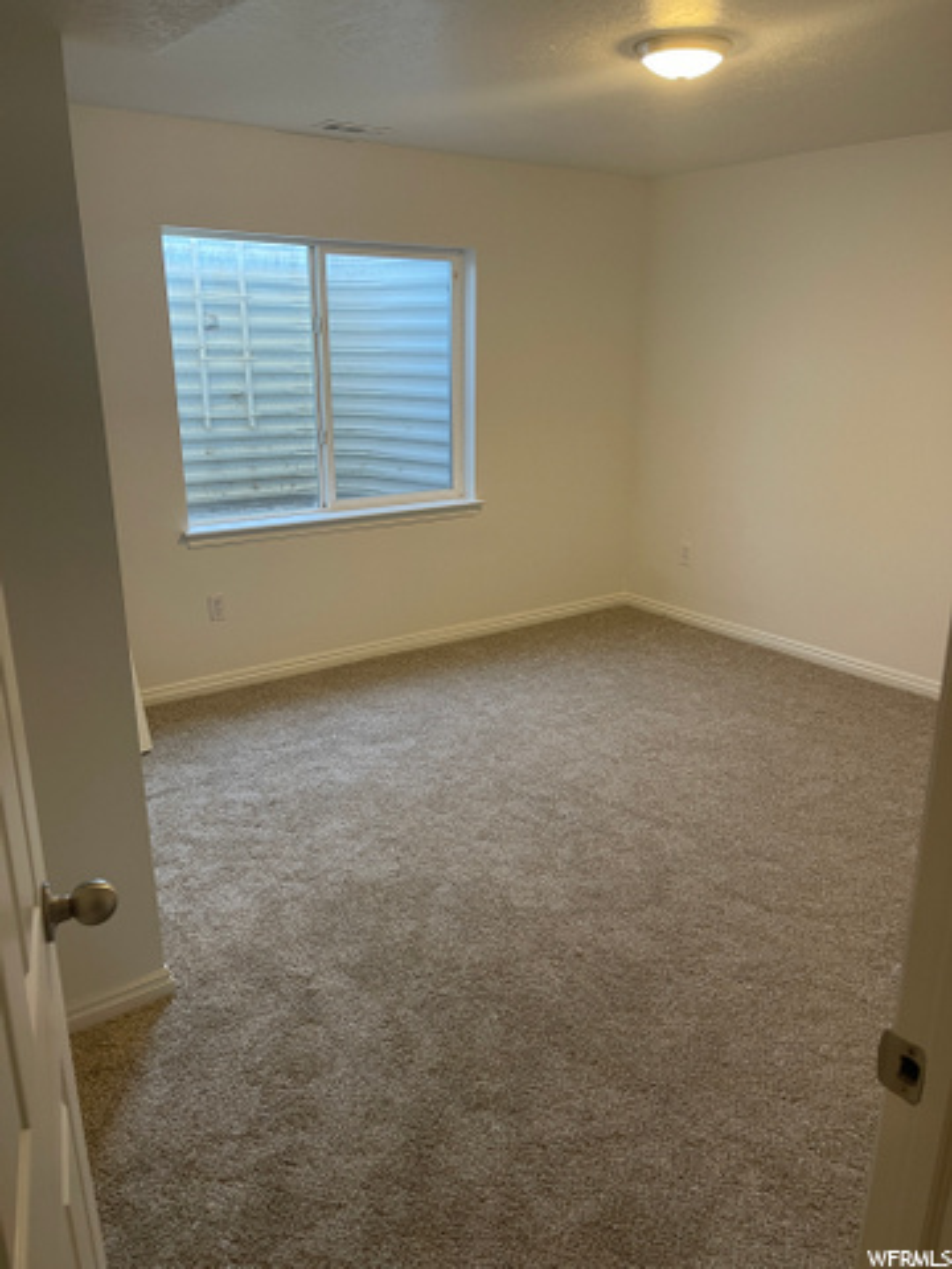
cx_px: 476
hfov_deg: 53.1
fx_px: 953
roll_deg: -0.2
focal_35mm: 26
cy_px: 634
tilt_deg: -17.5
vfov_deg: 67.3
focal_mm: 5.1
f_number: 1.6
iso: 100
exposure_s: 1/60
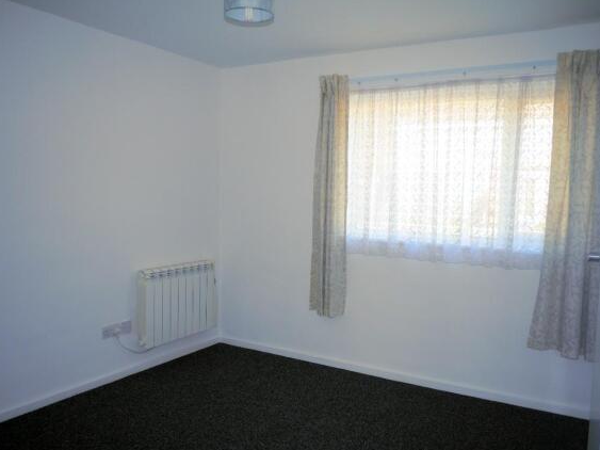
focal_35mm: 29
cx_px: 304
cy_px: 230
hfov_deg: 61.7
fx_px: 503
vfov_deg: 48.2
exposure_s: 1/160
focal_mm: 14
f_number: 3.2
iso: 160
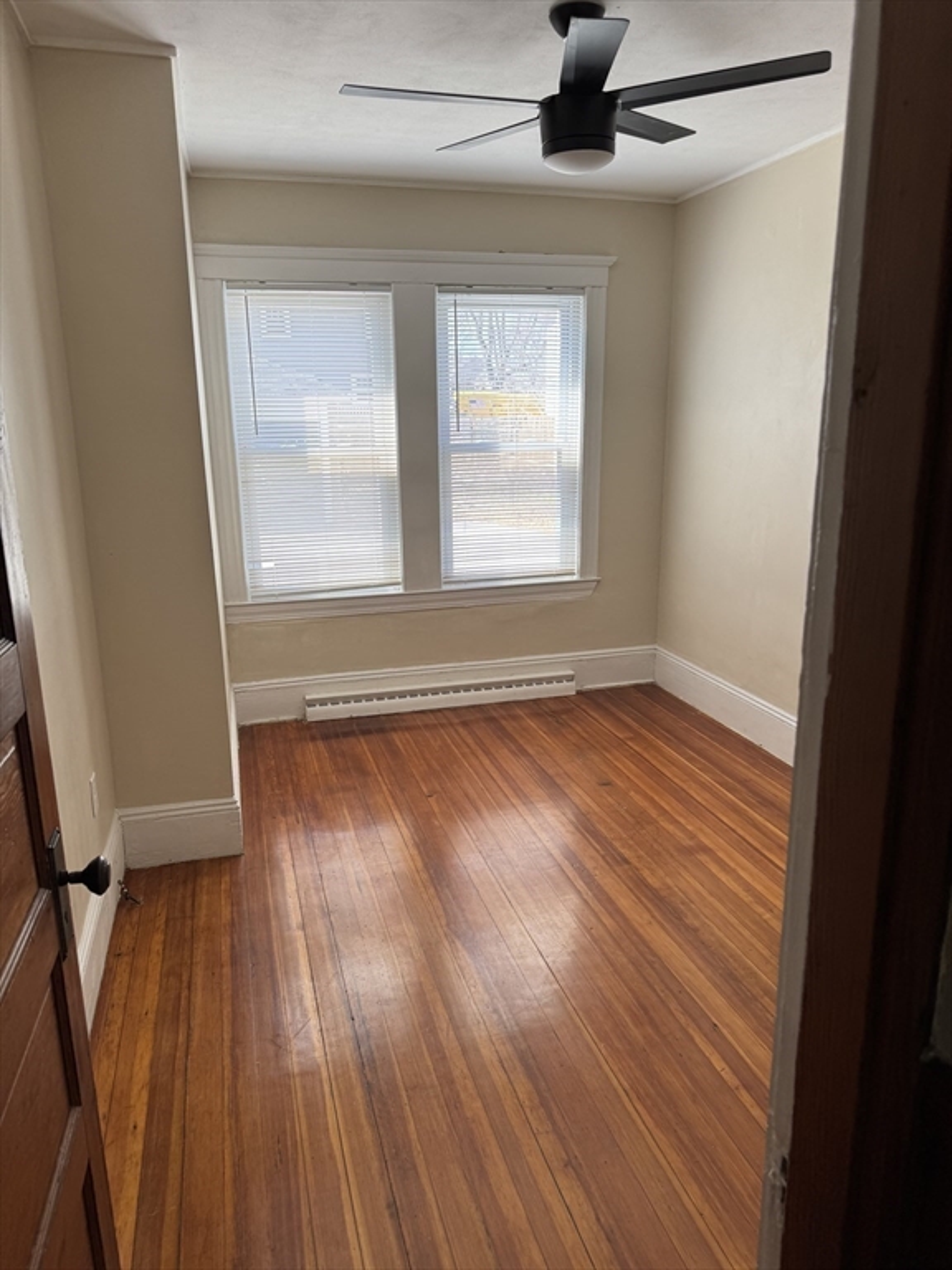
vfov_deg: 71.6
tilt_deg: -14.0
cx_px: 476
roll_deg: +0.9
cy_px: 635
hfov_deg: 56.8
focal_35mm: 24
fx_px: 880
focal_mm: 6.76
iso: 80
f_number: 1.78
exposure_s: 1/121
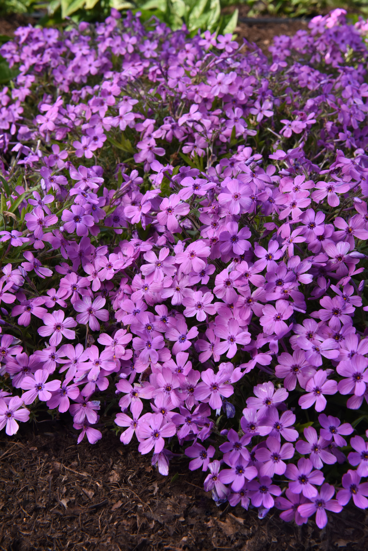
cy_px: 276
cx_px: 184
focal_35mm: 52
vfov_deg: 38.2
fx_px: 797
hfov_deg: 26.0
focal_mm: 52
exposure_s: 1/320
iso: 800
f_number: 16
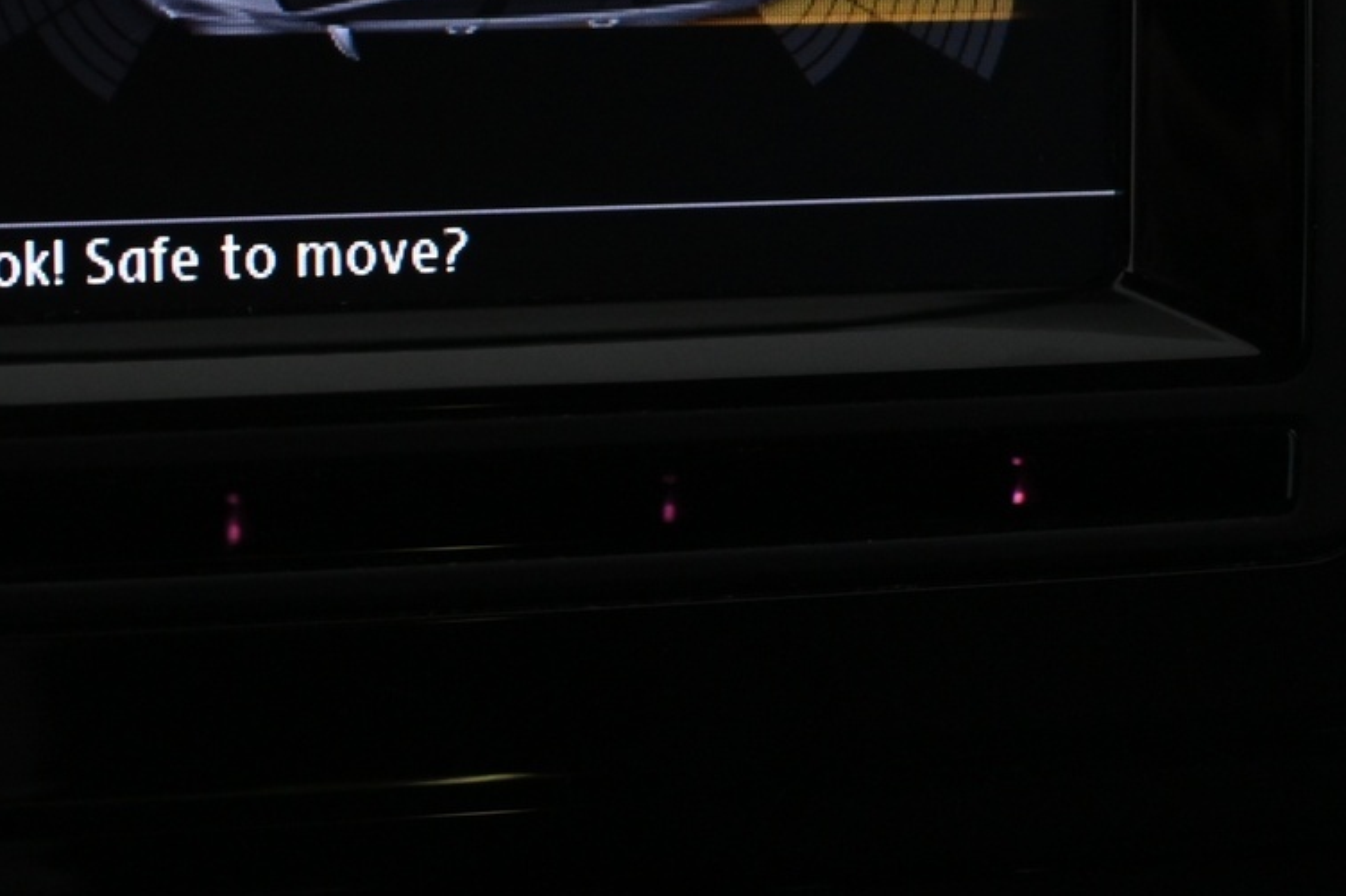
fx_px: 3626
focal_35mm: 97
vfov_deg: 14.0
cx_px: 274
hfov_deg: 20.8
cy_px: 123
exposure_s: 1/50
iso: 1250
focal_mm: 30
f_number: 4.8
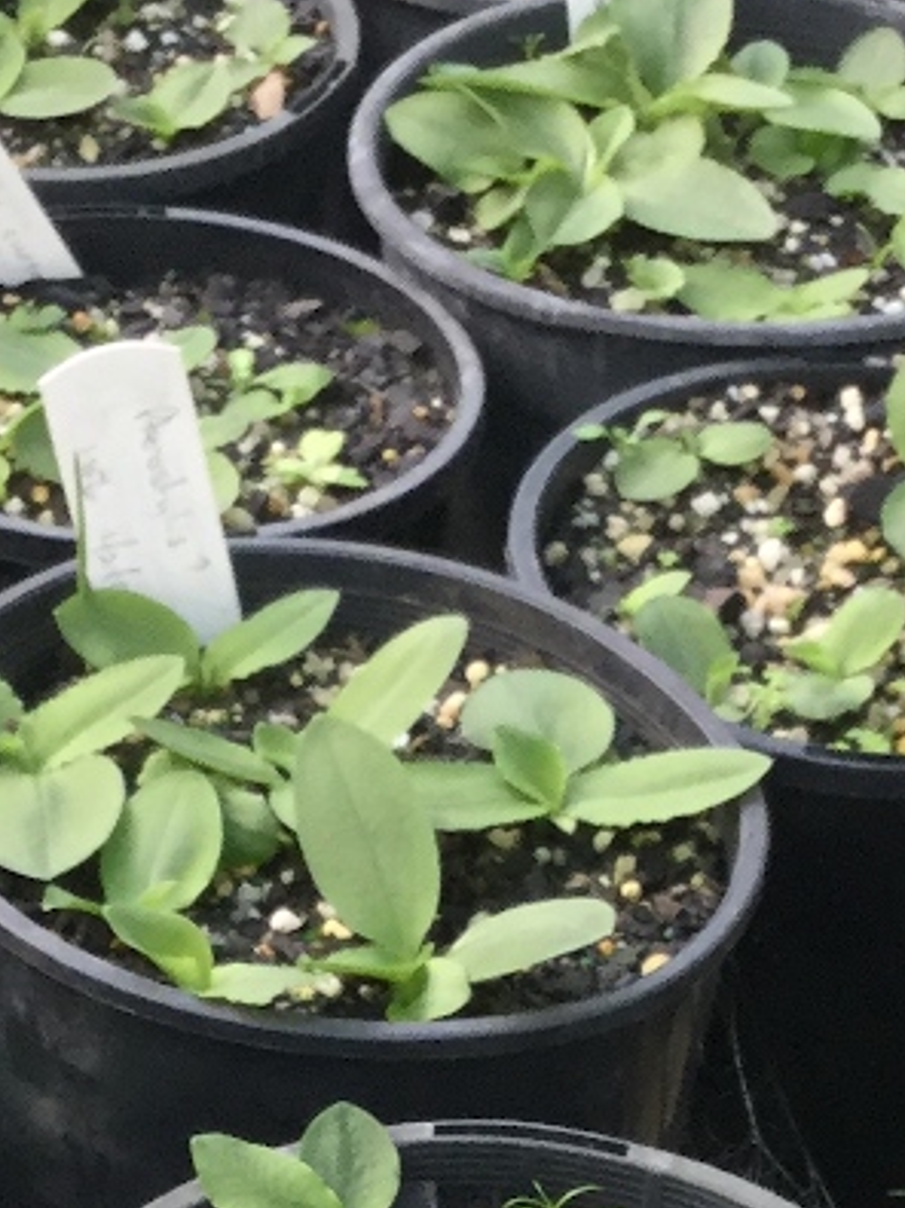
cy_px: 1275
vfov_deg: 15.1
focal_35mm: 128
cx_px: 498
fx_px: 4464
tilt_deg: -38.0
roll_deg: -0.9
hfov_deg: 11.6
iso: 25
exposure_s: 1/33
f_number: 2.4
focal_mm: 3.3
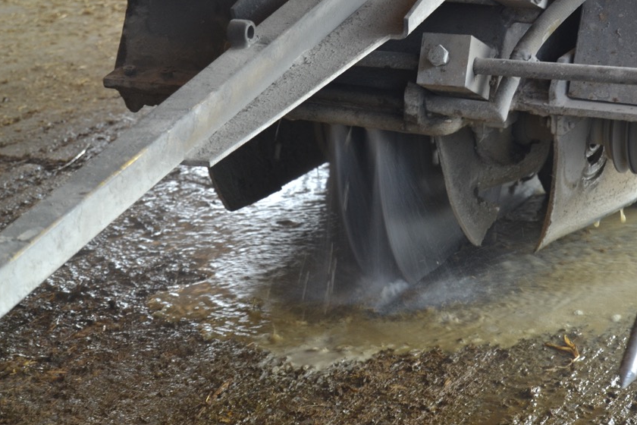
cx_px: 466
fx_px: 2225
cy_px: 233
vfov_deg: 10.9
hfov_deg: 16.2
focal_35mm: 126
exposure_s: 1/60
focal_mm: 55
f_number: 5.6
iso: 400
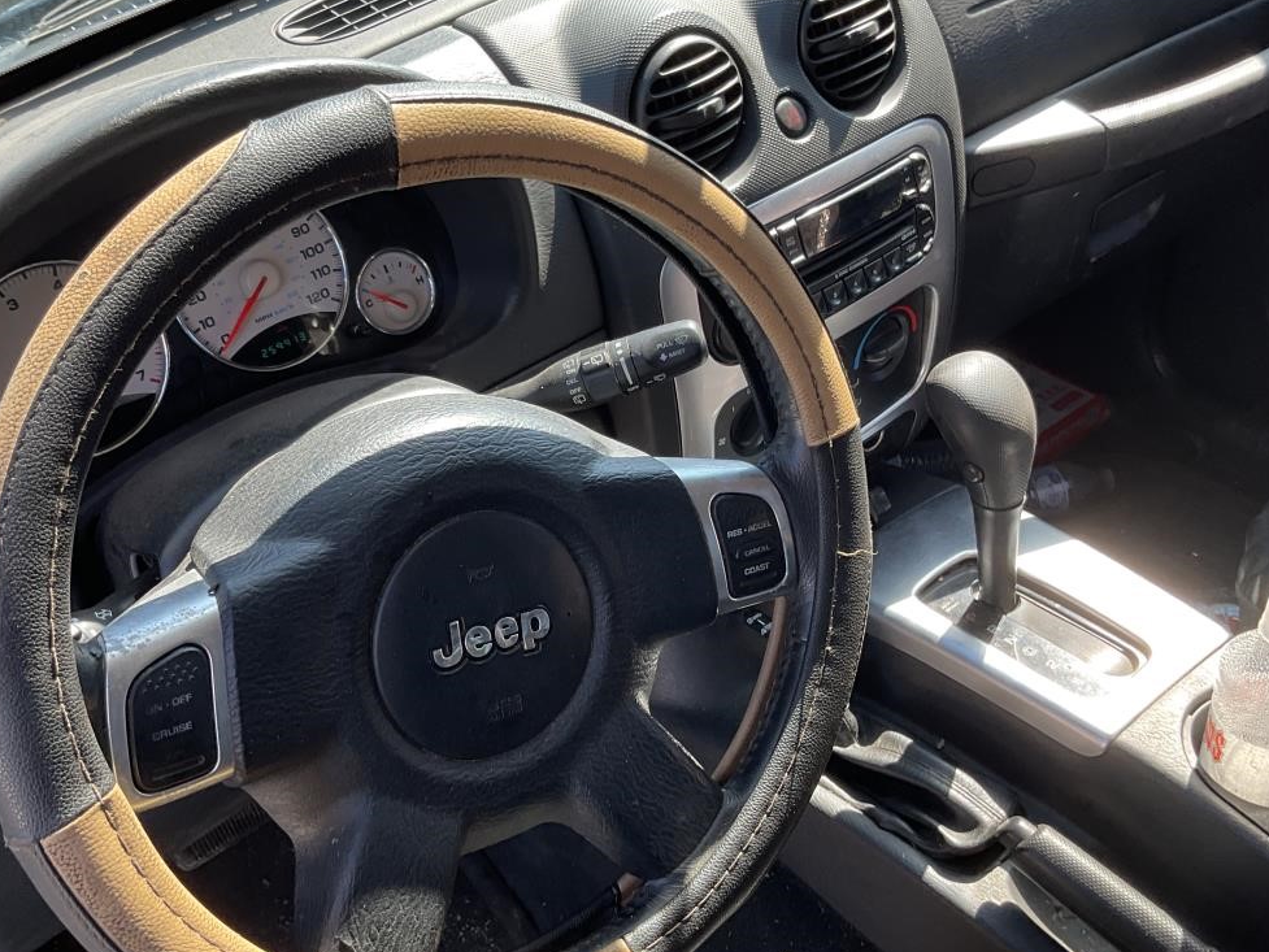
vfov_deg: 37.7
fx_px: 1393
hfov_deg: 48.9
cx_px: 570
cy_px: 451
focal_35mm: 38
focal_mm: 3
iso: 16
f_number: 1.8
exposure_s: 1/141
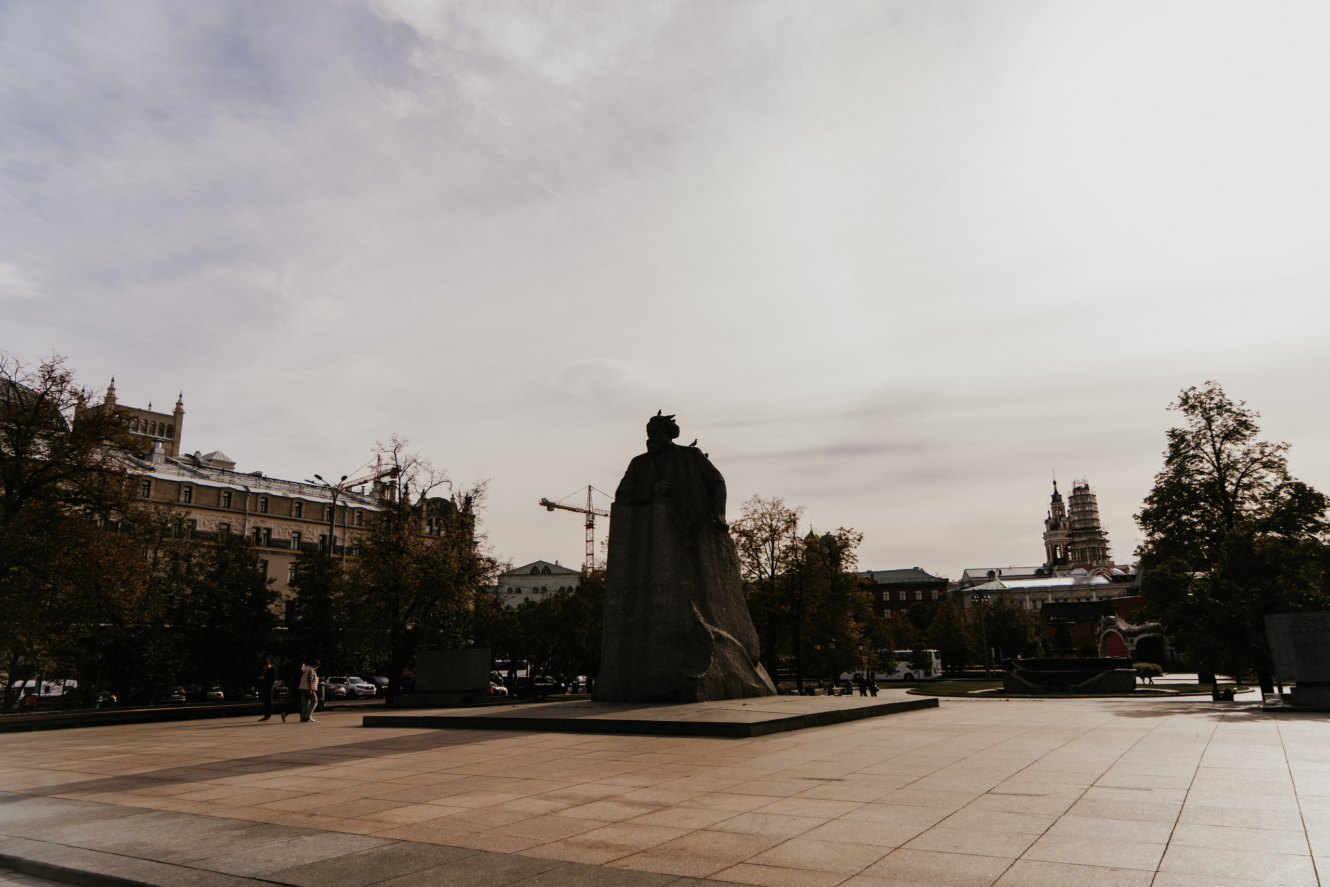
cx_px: 665
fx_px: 887
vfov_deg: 53.1
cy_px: 444
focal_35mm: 24
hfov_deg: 73.7
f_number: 4
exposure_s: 1/800
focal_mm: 24
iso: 100
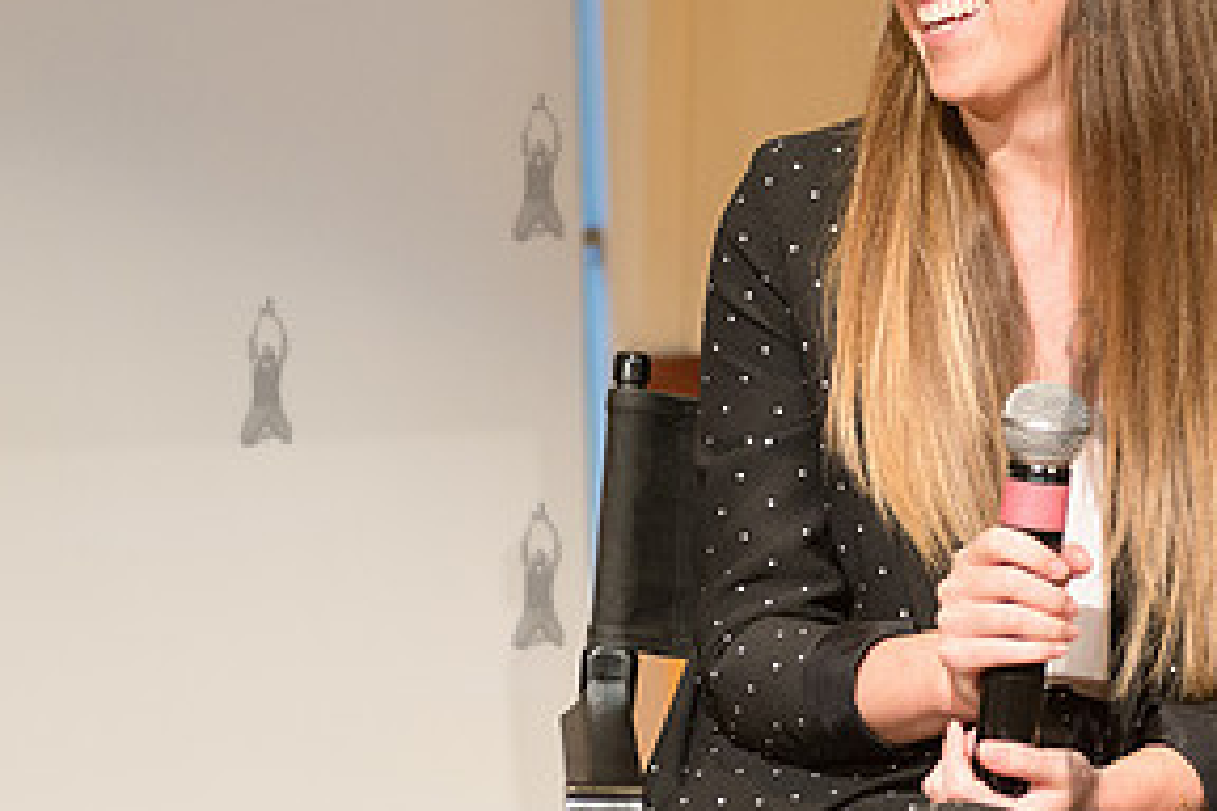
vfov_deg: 8.5
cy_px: 370
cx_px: 1082
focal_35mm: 161
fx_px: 5442
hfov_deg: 12.7
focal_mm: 80
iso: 2500
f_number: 4
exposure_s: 1/160
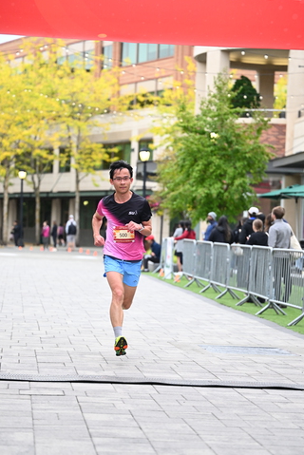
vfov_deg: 20.2
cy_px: 257
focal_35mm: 101
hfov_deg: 13.6
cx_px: 155
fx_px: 1277
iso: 1250
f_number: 2.8
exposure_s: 1/1600
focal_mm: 88
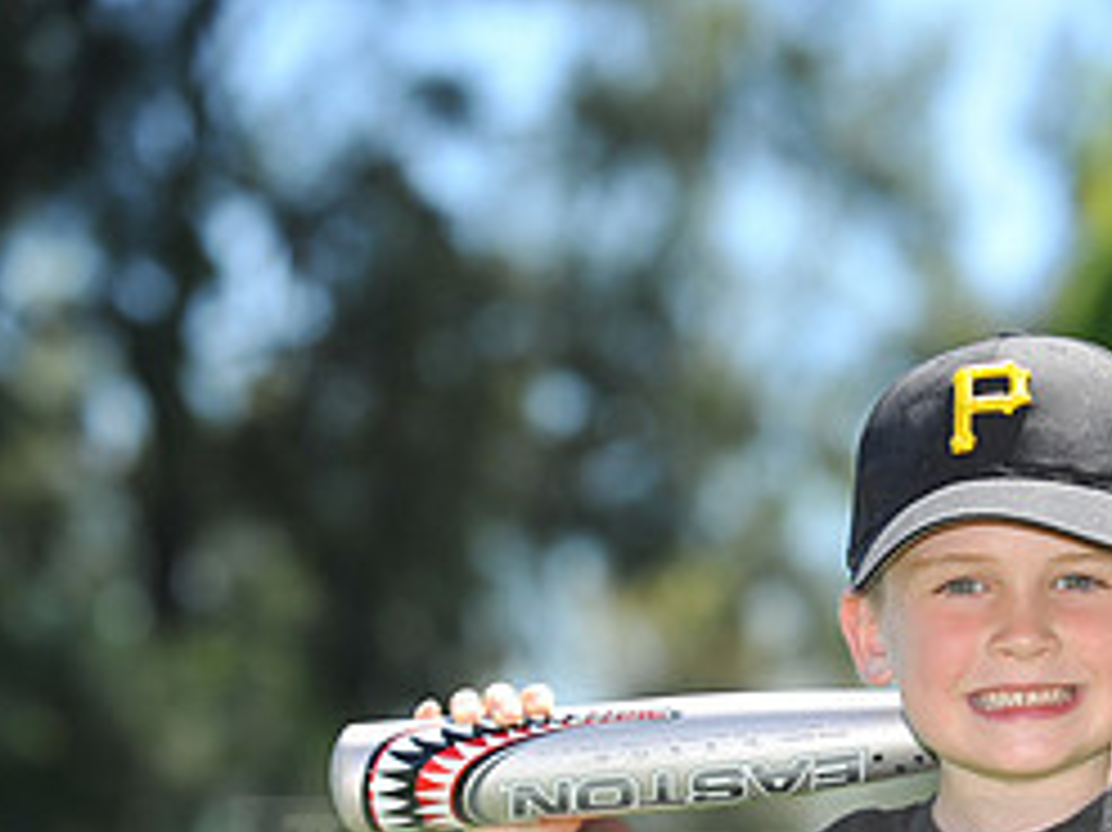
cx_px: 986
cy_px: 854
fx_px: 7610
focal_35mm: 237
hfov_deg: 8.3
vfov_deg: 6.2
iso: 200
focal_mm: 105
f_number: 4
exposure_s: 1/1000
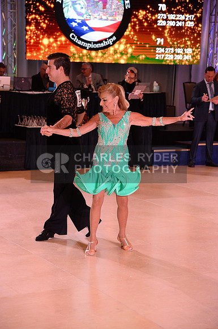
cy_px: 164
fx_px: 838
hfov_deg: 14.8
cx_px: 109
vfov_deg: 22.2
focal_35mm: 92
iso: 2500
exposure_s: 1/250
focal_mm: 92
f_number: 5.6
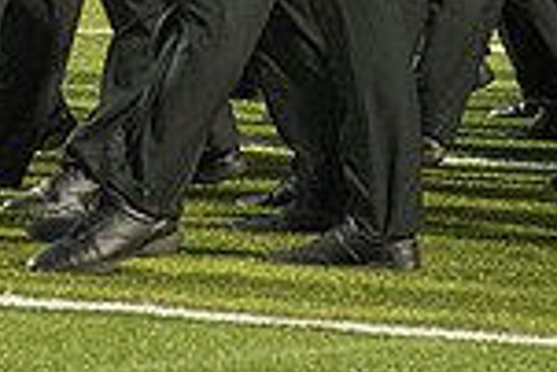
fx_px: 11398
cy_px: -480
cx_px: -7
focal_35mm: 736
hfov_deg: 2.8
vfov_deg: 1.9
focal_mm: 155
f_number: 4.8
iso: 7200
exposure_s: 1/200
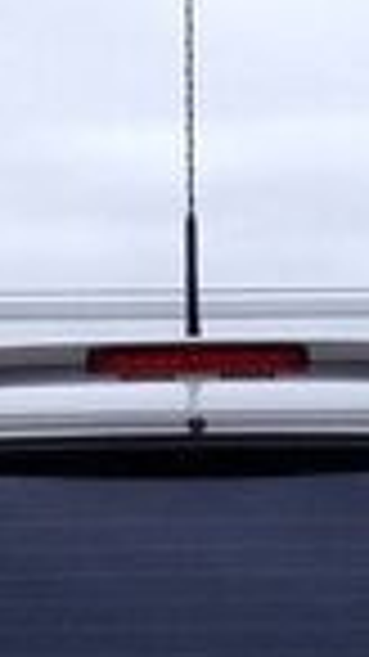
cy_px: 932
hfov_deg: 10.5
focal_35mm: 115
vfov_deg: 17.1
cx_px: 180
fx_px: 2003
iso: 64
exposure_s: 1/267
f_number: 2.2
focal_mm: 3.3
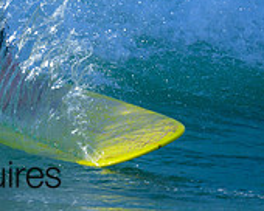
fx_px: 21940
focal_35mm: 2808
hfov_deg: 0.7
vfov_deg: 0.6
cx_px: -95
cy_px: -112
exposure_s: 1/2000
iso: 640
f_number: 6.3
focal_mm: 800
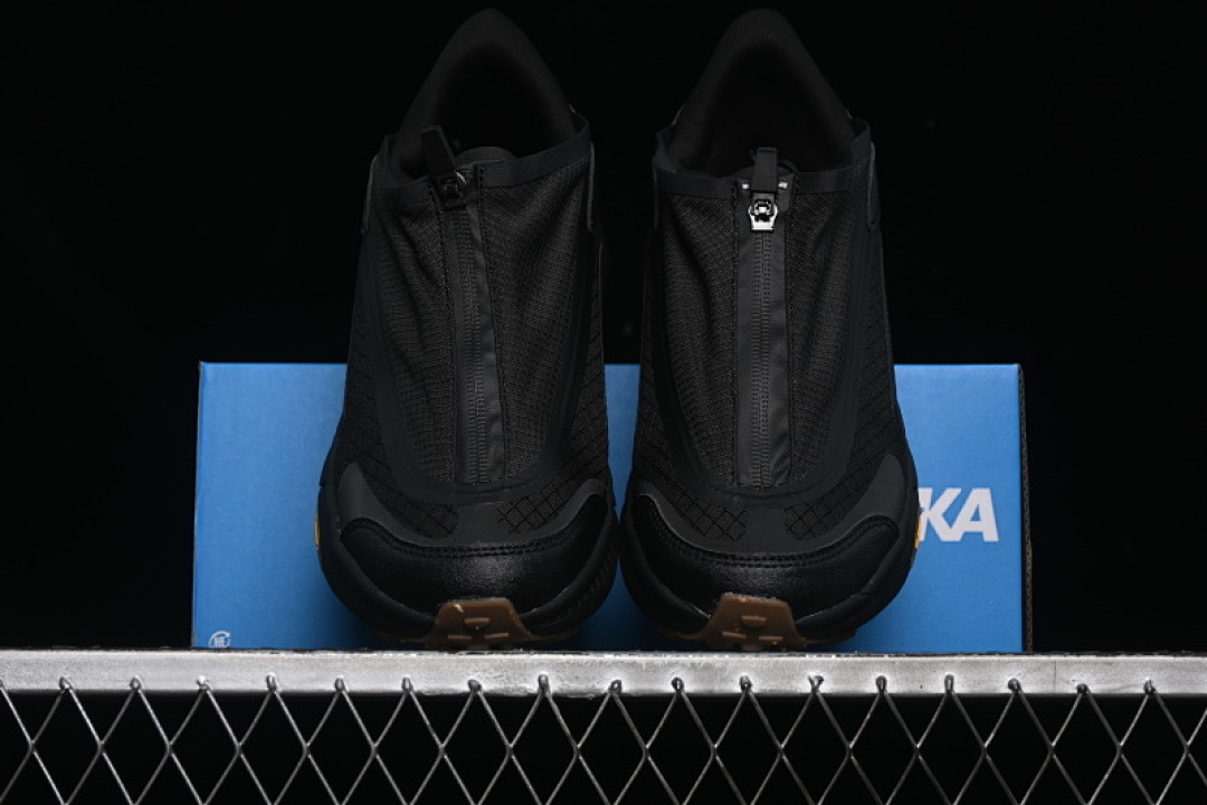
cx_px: 604
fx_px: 2514
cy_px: 402
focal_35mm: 75
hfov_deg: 27.0
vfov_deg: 18.2
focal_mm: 50
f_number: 6.3
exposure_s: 1/50
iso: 160
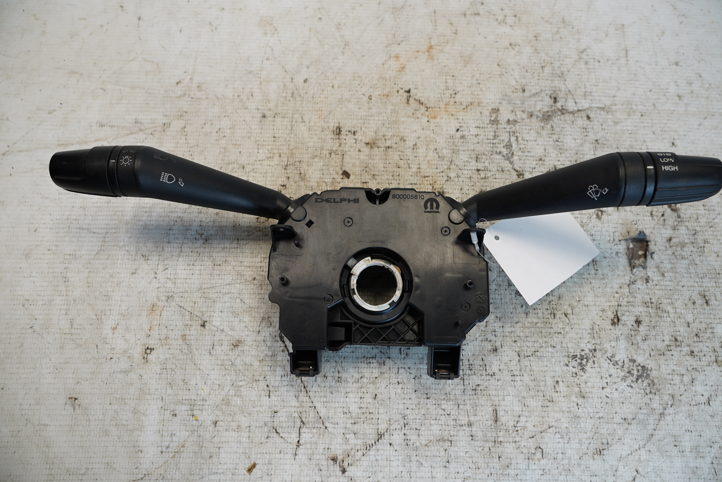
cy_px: 241
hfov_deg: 73.7
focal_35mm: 24
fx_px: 481
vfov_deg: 53.1
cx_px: 361
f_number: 4
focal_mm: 16
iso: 125
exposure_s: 1/60
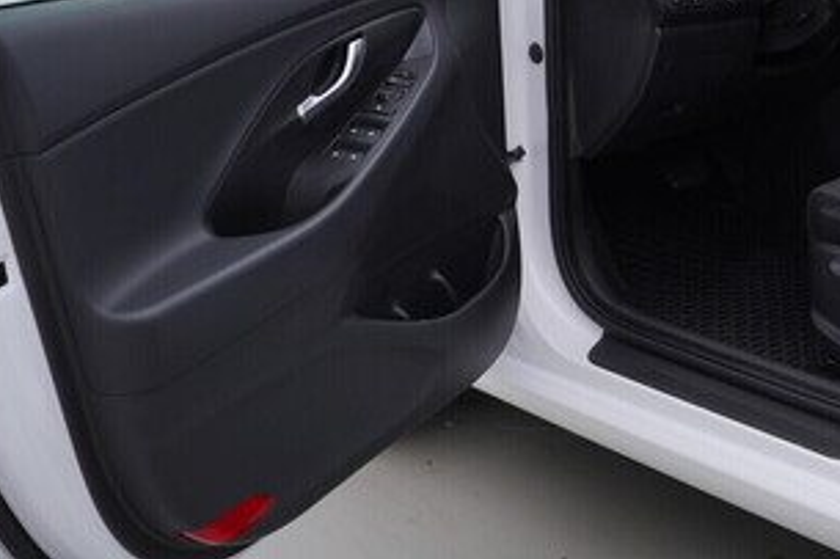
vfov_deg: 20.5
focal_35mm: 65
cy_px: 56
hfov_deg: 30.2
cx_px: 686
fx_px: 1516
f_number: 4
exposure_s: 1/80
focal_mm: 24
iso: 125
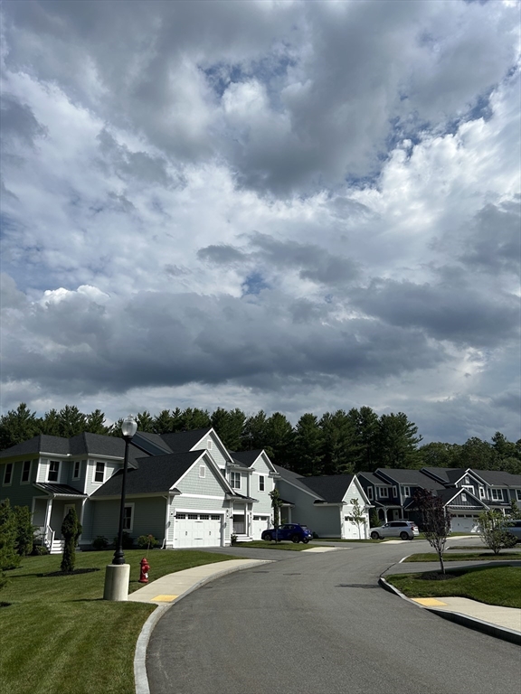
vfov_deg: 67.3
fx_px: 522
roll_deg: +0.0
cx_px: 260
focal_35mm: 26
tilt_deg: +20.4
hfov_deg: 53.1
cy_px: 347
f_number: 1.5
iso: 50
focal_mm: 5.7
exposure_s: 1/8696
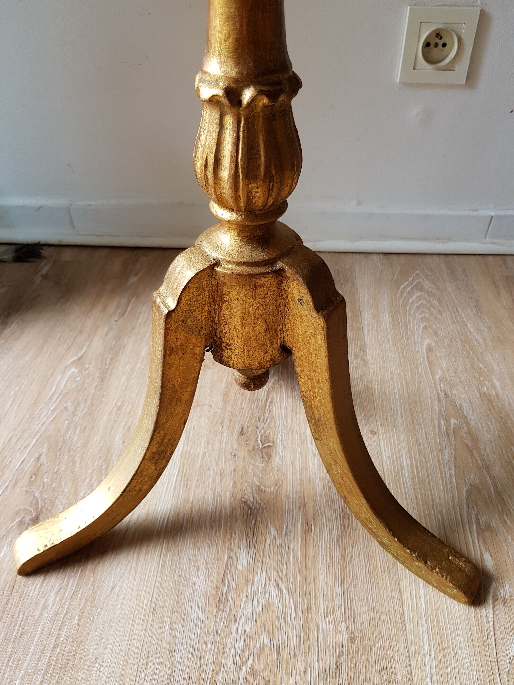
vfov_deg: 67.3
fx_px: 515
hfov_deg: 53.1
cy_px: 342
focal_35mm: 26
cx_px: 257
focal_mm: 4.2
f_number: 1.7
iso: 64
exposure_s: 1/100
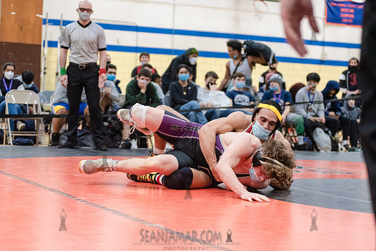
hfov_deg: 25.4
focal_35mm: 80
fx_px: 836
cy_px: 126
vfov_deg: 17.1
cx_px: 188
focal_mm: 80
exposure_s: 1/320
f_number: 3.5
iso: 4000
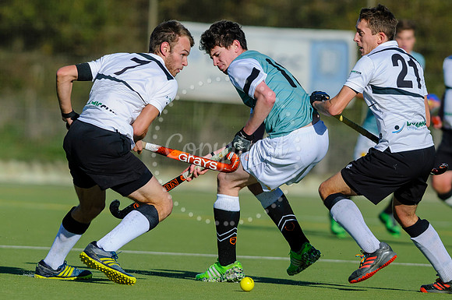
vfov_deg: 2.0
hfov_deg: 3.0
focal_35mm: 695
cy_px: 105
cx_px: 103
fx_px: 8715
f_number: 4
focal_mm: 300
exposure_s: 1/4000
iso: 200
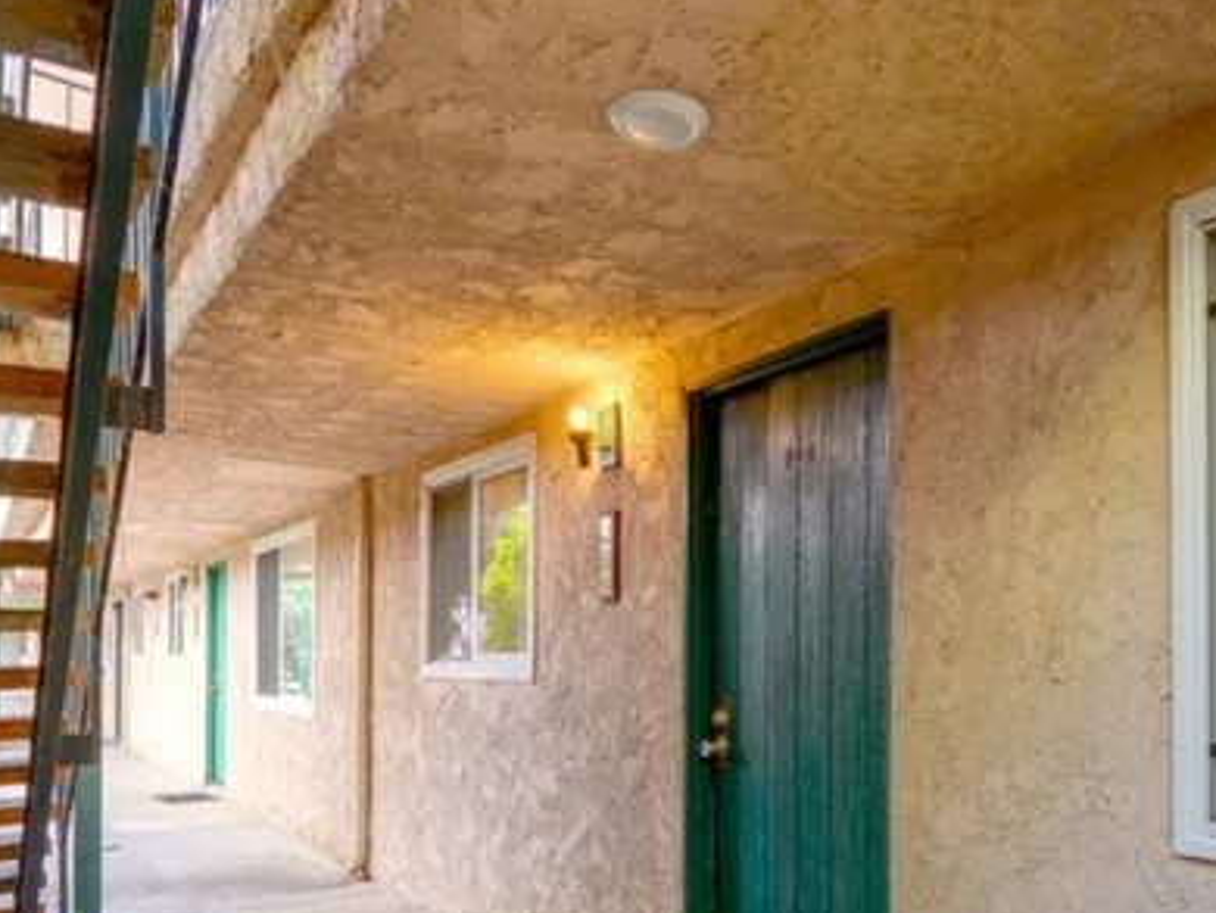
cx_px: 800
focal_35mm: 29
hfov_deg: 60.3
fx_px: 1019
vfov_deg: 46.9
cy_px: 661
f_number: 4
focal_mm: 14
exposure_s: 1/40
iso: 800
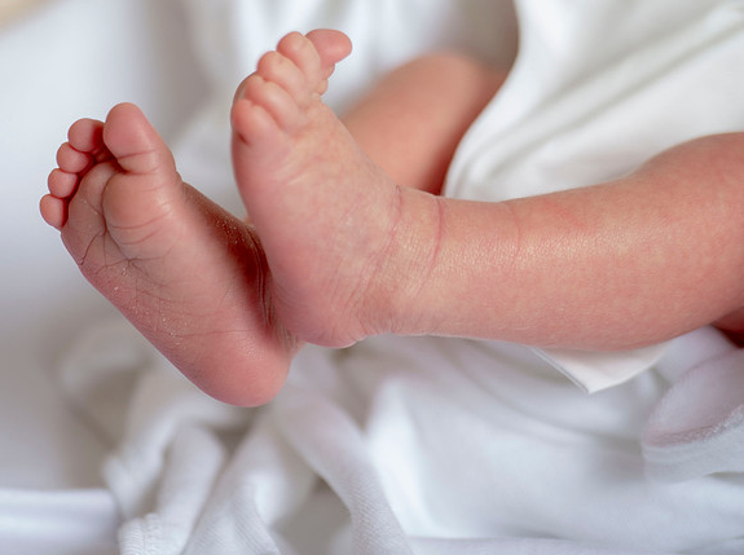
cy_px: 236
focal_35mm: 359
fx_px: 7702
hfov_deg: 5.5
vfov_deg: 4.1
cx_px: 183
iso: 80
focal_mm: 200
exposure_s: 1/200
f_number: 2.8
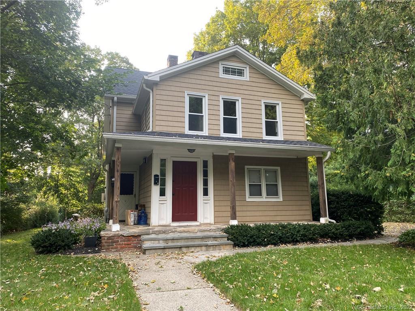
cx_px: 208
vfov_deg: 53.1
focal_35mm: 26
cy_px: 156
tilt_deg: +9.9
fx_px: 312
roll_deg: +0.0
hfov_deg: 67.3
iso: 32
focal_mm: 4.25
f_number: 1.8
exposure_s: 1/140
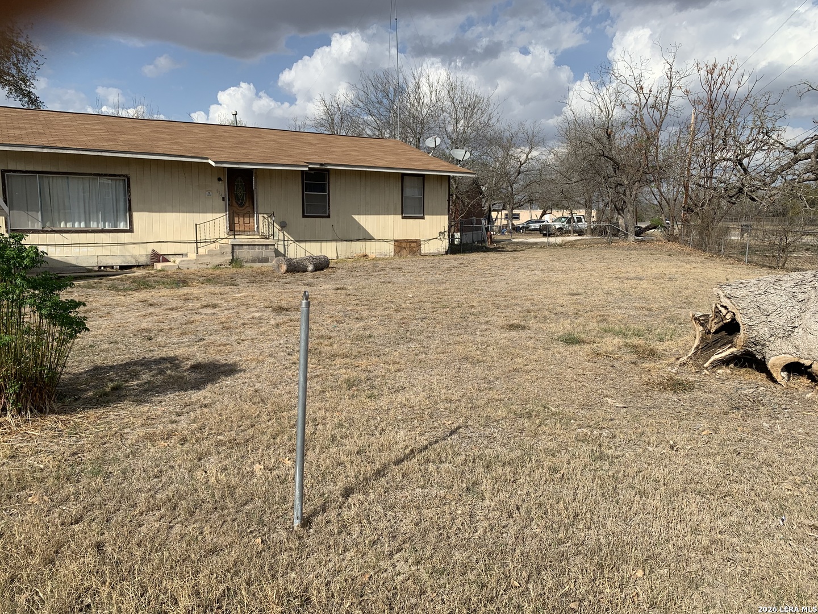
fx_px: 614
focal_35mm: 26
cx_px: 409
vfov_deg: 53.1
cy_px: 307
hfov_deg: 67.3
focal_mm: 4.25
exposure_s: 1/3086
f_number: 1.8
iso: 25
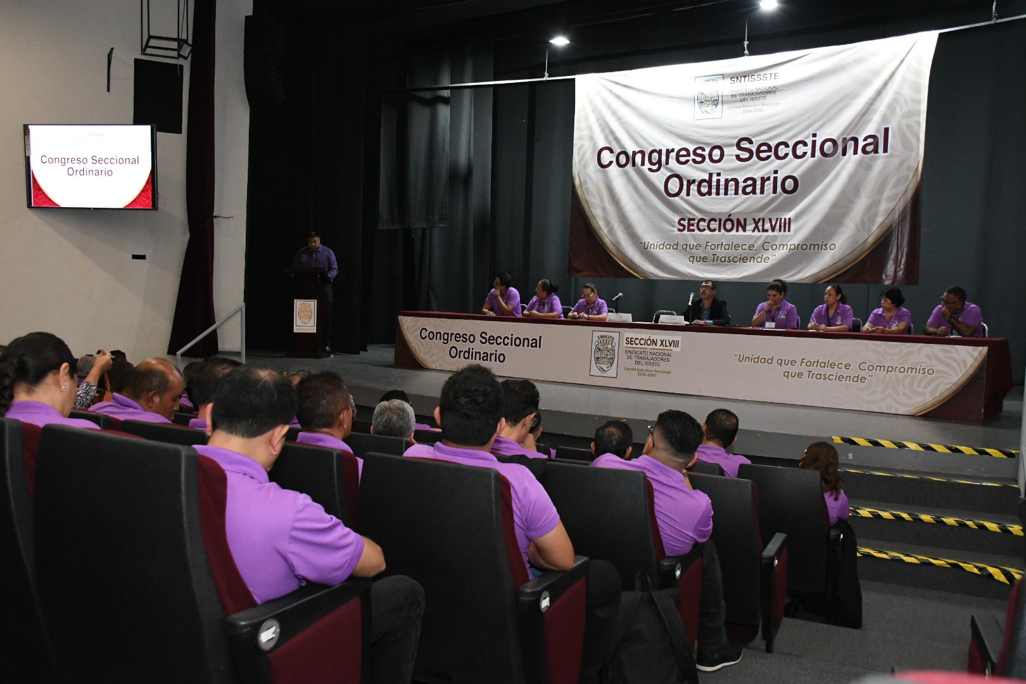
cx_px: 513
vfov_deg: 43.6
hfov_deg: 61.9
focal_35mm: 30
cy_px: 342
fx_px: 855
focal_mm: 20
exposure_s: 1/125
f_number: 5.6
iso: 5000
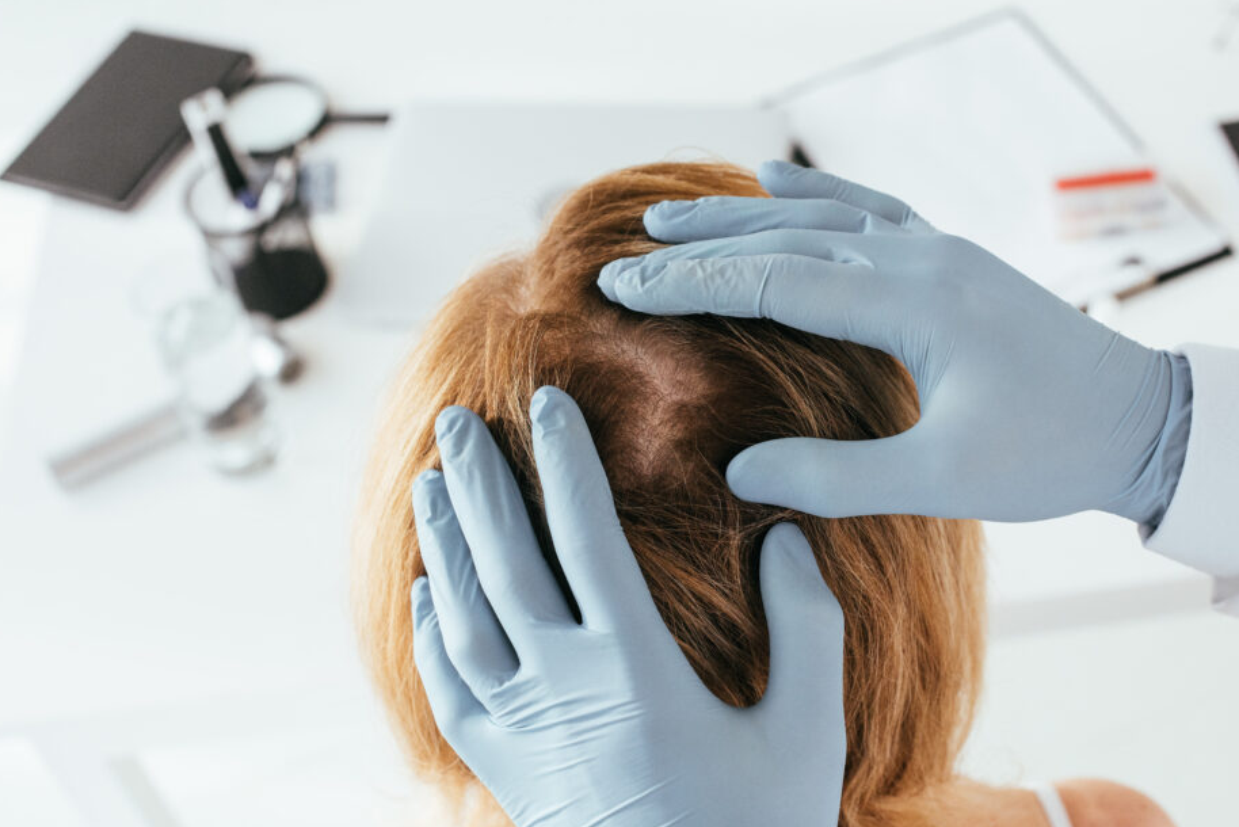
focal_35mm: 56
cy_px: 436
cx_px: 686
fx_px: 1928
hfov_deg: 35.6
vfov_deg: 24.2
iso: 800
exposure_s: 1/200
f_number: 5.6
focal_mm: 50
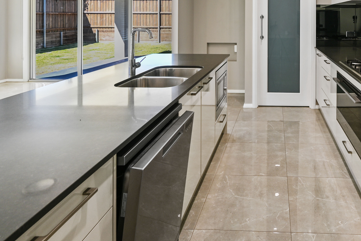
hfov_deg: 63.8
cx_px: 266
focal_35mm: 27
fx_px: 271
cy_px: 27
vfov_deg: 44.0
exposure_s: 1/13
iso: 100
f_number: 7.1
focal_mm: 14
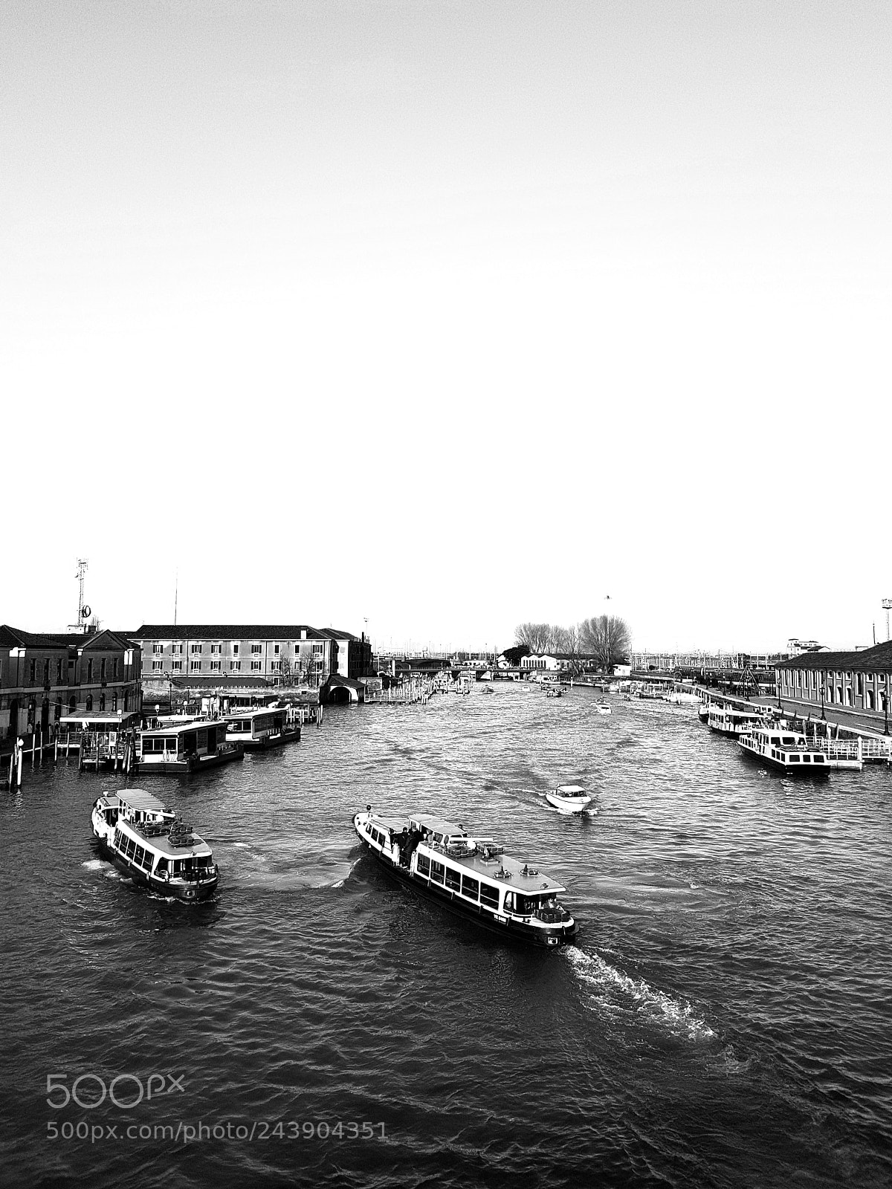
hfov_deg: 53.1
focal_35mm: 26
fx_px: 893
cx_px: 446
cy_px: 594
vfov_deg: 67.3
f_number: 1.7
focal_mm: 4.2
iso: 40
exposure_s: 1/2064
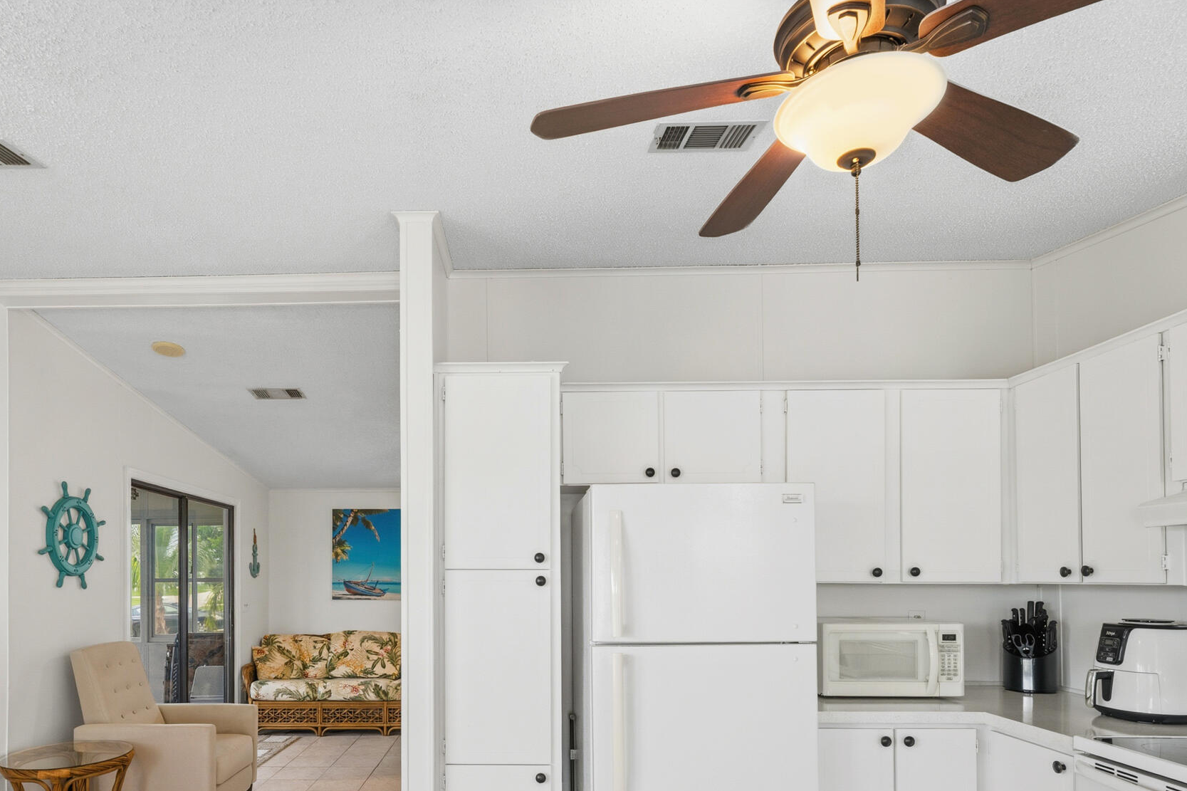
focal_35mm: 21
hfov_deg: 80.6
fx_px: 692
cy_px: 591
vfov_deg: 56.6
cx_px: 498
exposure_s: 1/6
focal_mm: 14
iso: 250
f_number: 9
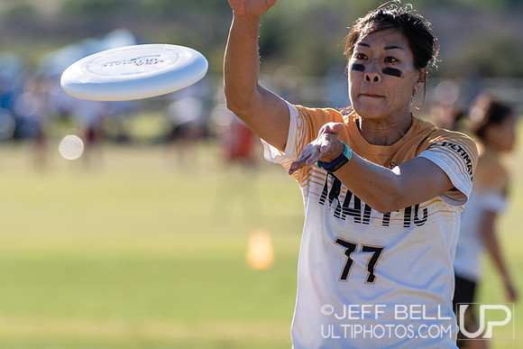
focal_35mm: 484
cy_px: 282
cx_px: 340
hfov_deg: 4.3
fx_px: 7039
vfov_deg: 2.8
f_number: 4
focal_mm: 200
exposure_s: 1/2000
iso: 200
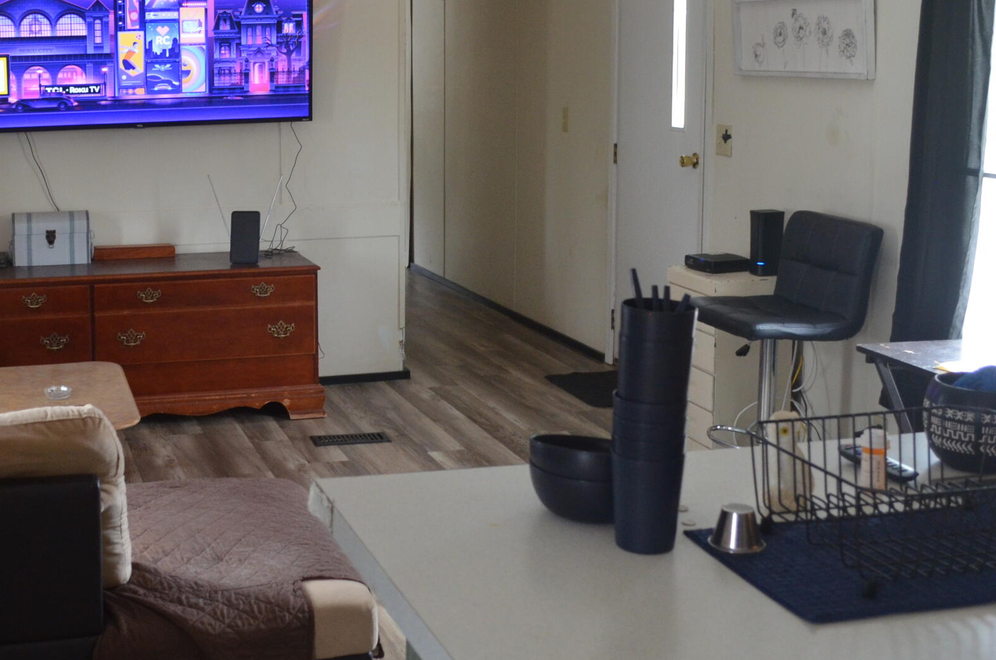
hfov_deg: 38.5
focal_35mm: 51
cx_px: 321
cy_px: 184
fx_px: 1408
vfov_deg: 26.1
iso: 800
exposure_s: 1/60
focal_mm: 18
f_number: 4
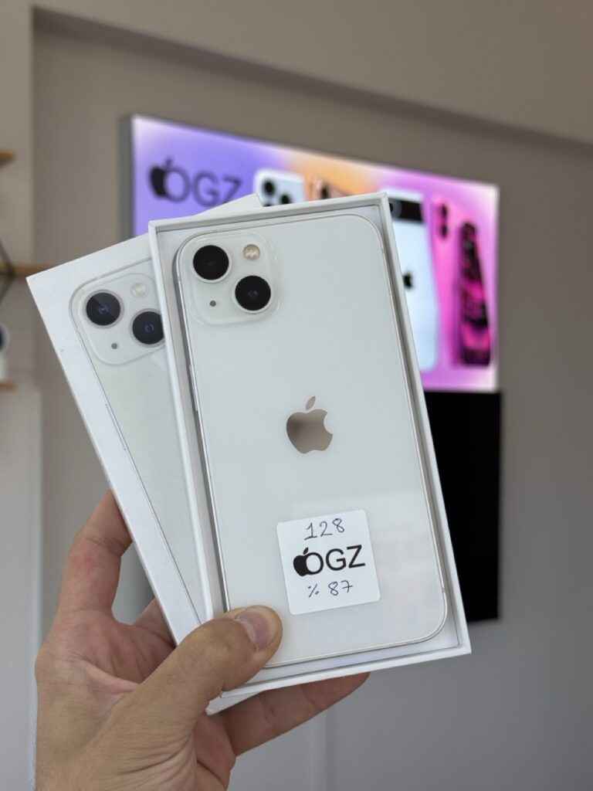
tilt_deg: +1.9
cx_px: 296
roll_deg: +0.3
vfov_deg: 39.7
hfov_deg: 30.3
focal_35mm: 48
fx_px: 1096
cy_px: 396
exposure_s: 1/503
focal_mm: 6.76
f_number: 1.78
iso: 64
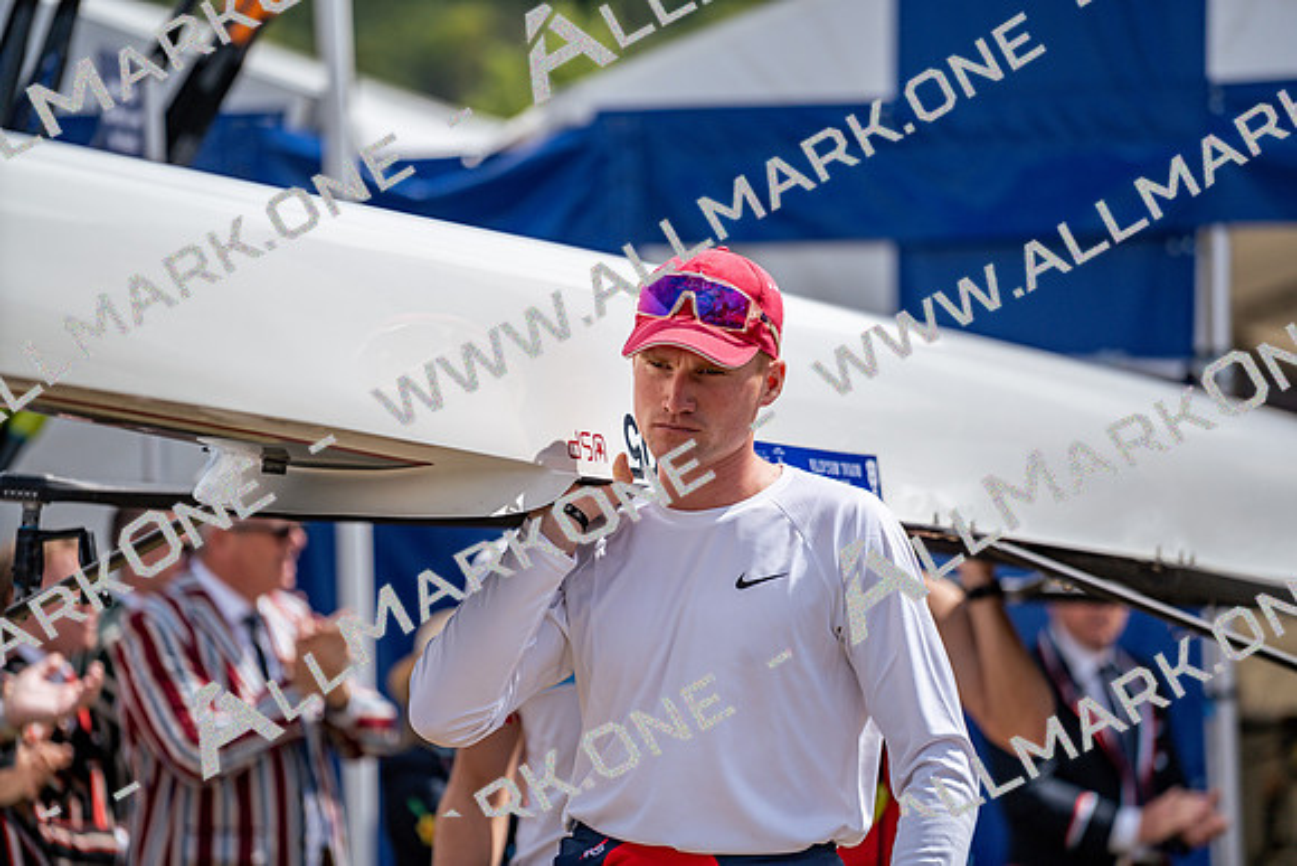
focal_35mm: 200
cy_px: 433
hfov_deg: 10.3
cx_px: 648
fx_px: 7207
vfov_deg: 6.9
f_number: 4
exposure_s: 1/2500
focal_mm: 200
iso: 100
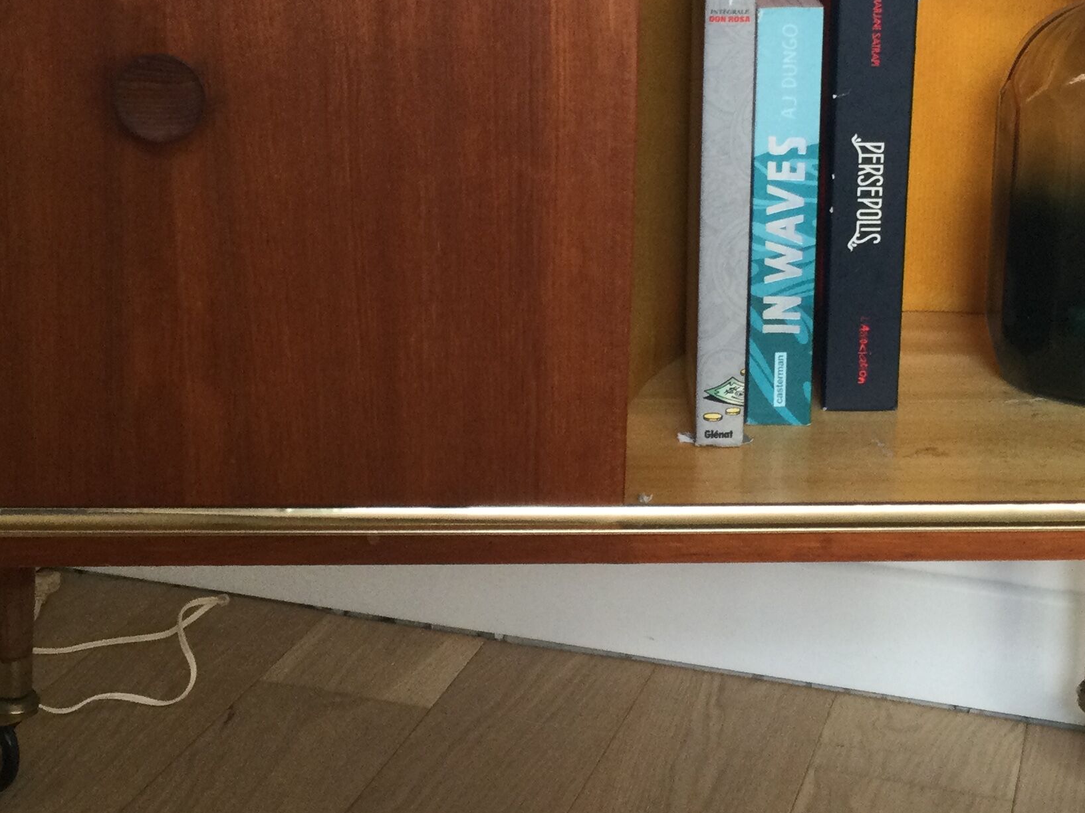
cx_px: 595
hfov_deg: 31.2
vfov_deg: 23.5
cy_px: 232
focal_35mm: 62
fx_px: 1943
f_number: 2.4
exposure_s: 1/33
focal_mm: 3.3
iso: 40
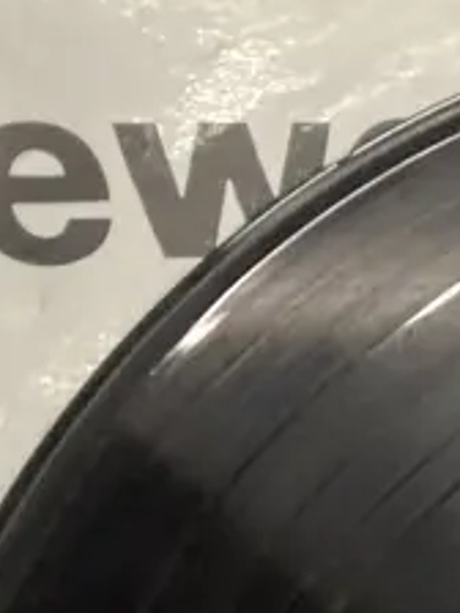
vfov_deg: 14.0
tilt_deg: -29.1
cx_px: 832
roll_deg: -5.4
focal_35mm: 128
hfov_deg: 10.8
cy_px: 1021
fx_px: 2268
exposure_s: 1/50
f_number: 1.8
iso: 160
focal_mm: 3.99
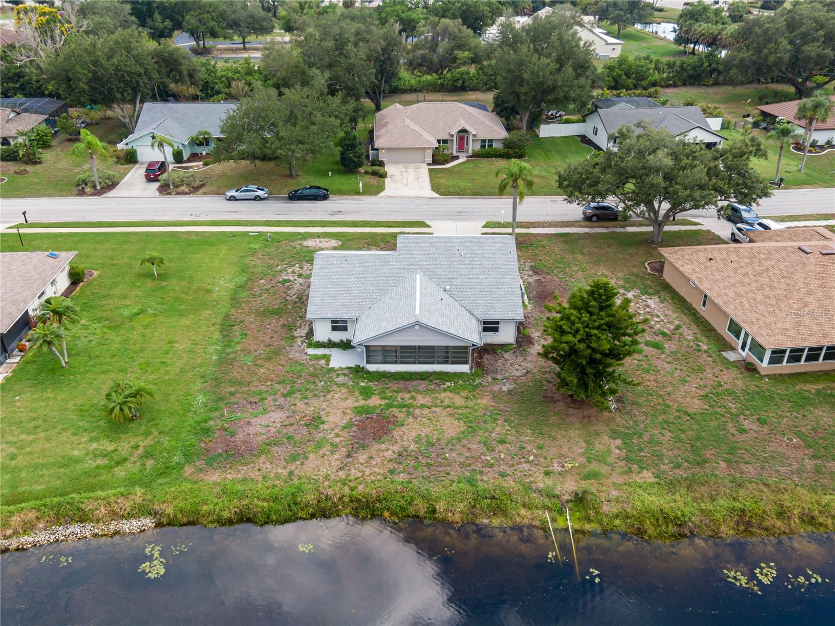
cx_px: 418
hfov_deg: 61.7
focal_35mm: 29
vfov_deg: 48.2
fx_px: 699
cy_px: 313
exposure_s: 1/200
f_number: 3
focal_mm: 5.11
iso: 100
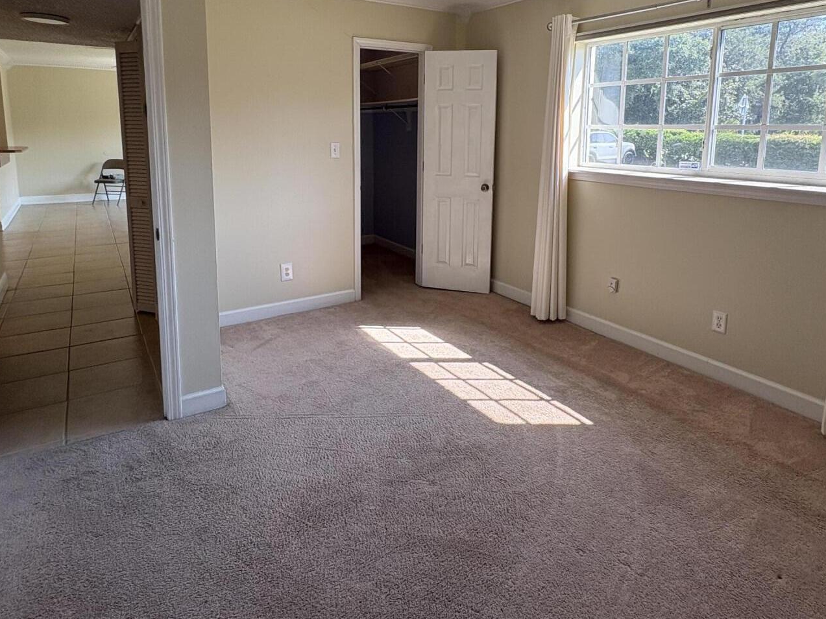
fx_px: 525
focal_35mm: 22
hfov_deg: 76.3
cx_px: 433
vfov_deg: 59.7
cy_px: 208
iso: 64
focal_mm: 2.22
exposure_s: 1/129
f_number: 2.2
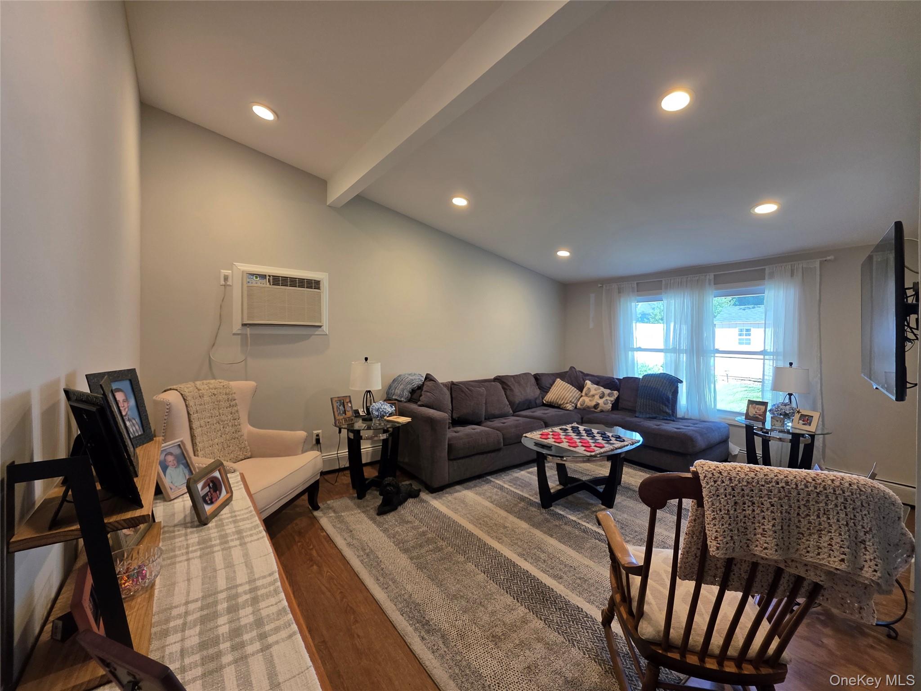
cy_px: 346
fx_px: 346
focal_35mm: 13
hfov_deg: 106.2
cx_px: 460
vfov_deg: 89.9
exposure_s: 1/120
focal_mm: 2.2
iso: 125
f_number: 1.9
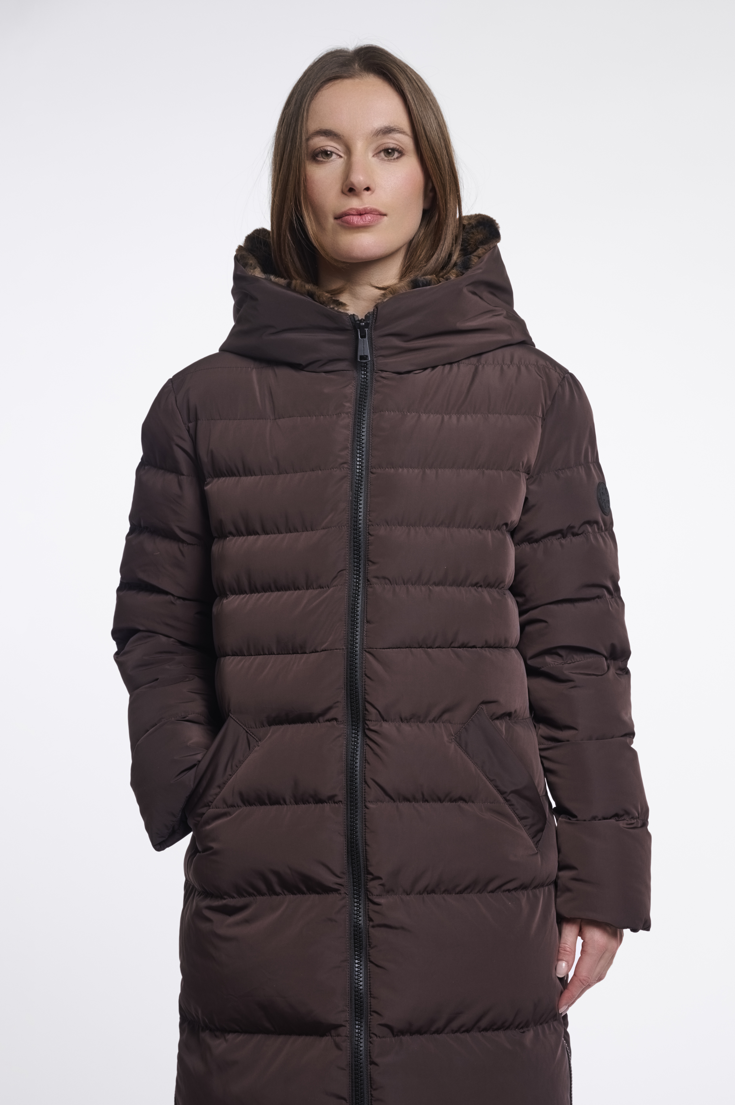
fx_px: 2147
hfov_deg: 19.4
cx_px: 368
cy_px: 552
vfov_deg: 28.9
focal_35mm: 70
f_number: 8
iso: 125
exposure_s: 1/160
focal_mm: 70
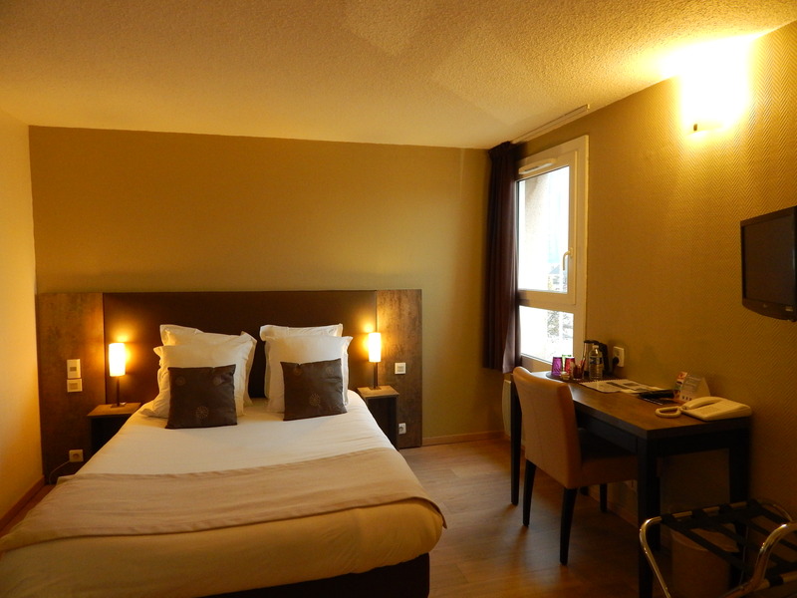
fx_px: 530
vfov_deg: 58.9
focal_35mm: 23
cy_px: 299
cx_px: 398
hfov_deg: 73.9
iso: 400
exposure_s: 1/20
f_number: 3
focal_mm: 4
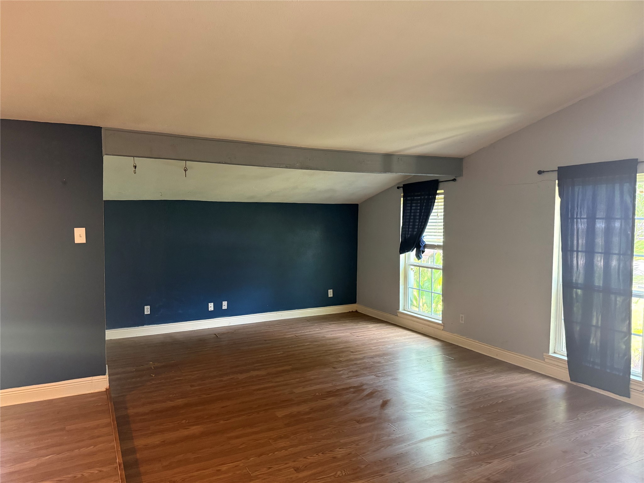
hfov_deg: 71.6
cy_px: 242
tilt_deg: -3.0
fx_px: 446
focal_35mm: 24
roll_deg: -0.4
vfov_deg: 56.8
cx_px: 322
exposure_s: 1/60
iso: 400
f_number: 1.78
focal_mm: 6.76
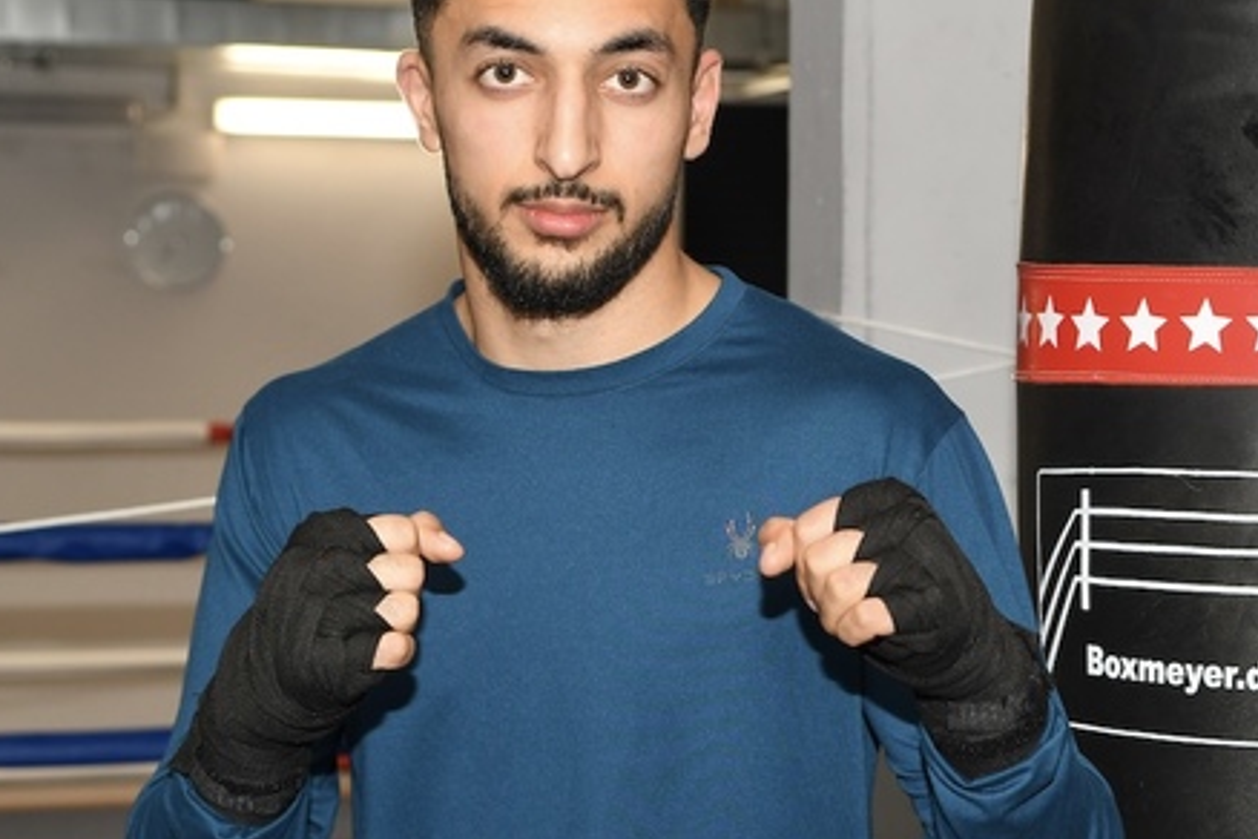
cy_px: 394
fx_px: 3354
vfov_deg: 14.3
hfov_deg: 21.2
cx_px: 783
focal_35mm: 96
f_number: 4.5
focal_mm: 44
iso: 400
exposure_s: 1/100
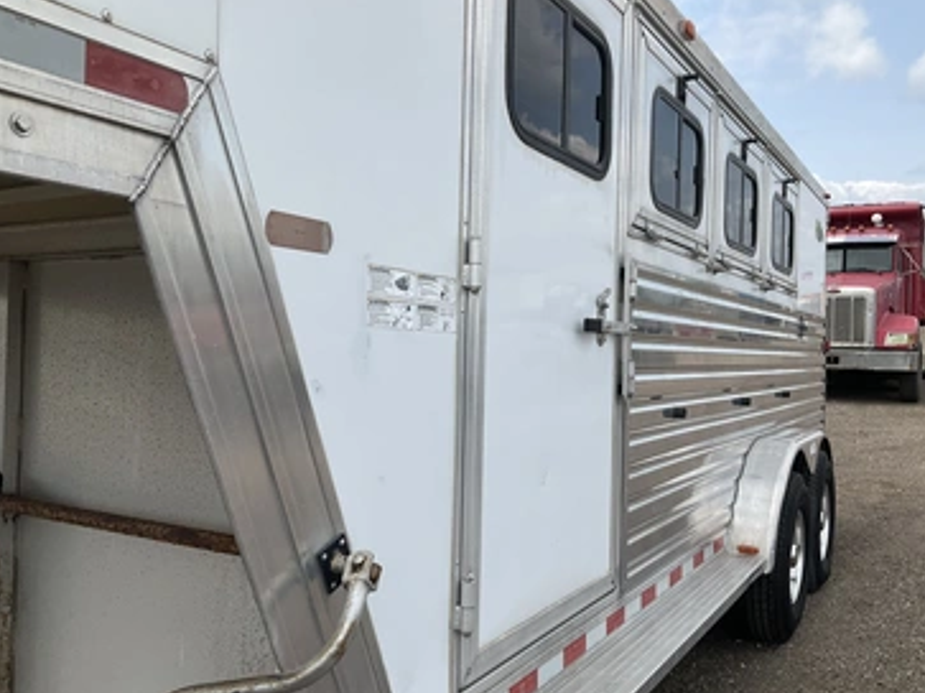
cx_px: 499
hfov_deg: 56.8
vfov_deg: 44.1
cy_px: 349
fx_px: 855
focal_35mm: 32
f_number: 1.8
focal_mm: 3
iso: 25
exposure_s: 1/1786
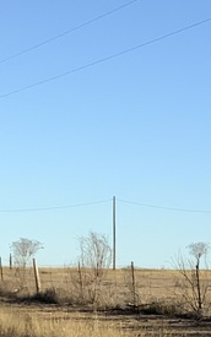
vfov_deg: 12.9
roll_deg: +0.5
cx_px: 498
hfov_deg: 7.6
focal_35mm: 161
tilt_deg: +1.1
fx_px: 1481
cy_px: 315
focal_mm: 3
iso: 16
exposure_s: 1/1342
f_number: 1.8
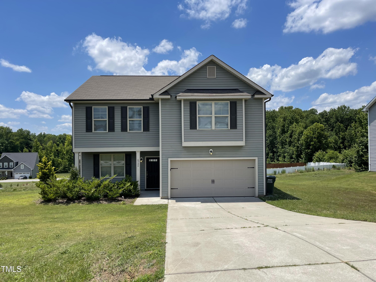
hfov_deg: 69.4
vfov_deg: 54.9
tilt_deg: -0.2
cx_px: 188
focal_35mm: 25
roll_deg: +0.3
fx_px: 272
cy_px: 141
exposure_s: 1/4525
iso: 32
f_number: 1.6
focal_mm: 5.1
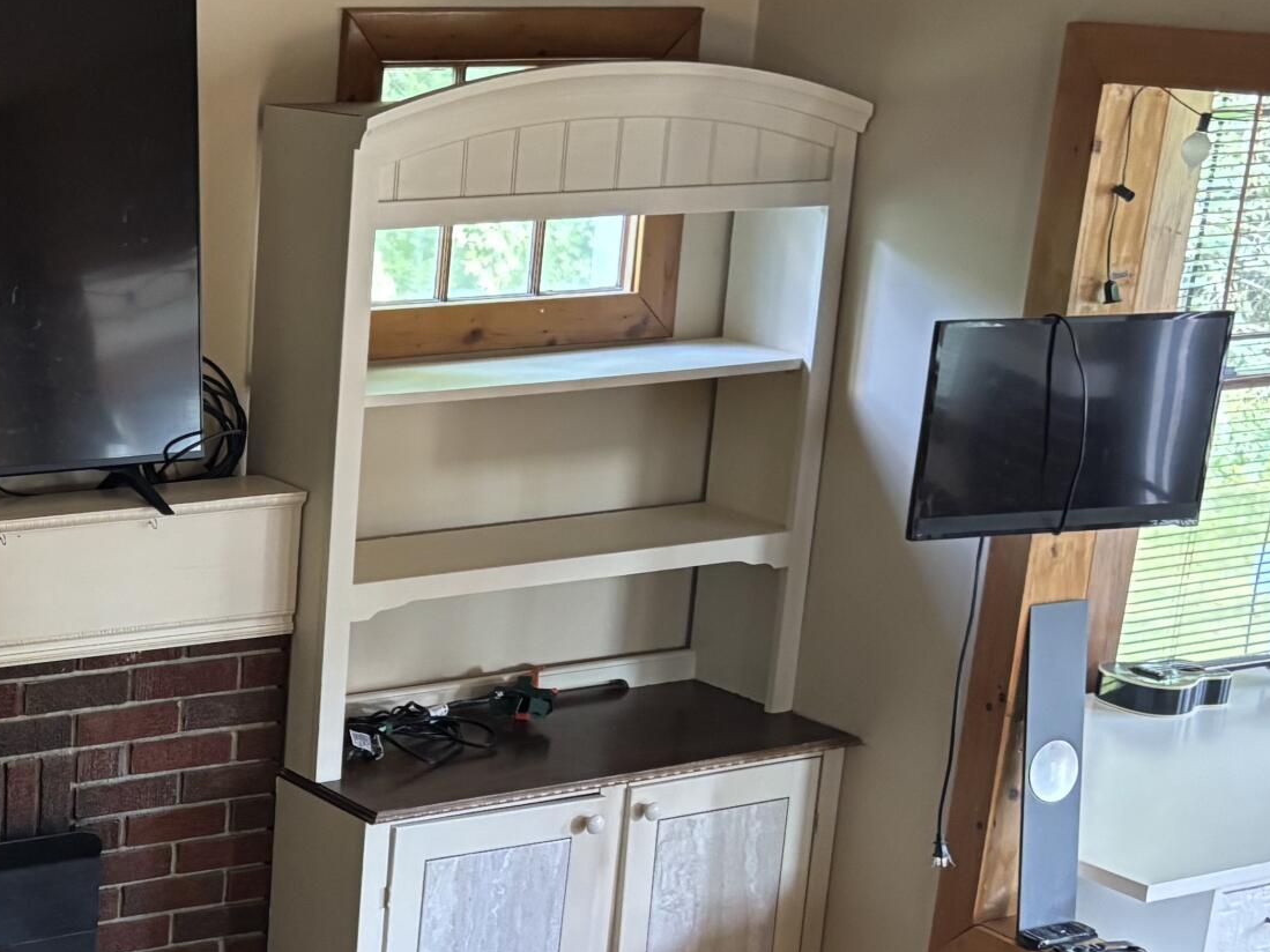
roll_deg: -0.3
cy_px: 794
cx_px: 2
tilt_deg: -19.1
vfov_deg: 20.4
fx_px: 2605
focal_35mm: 71
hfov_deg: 26.0
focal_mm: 5.96
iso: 500
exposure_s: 1/40
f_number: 1.6
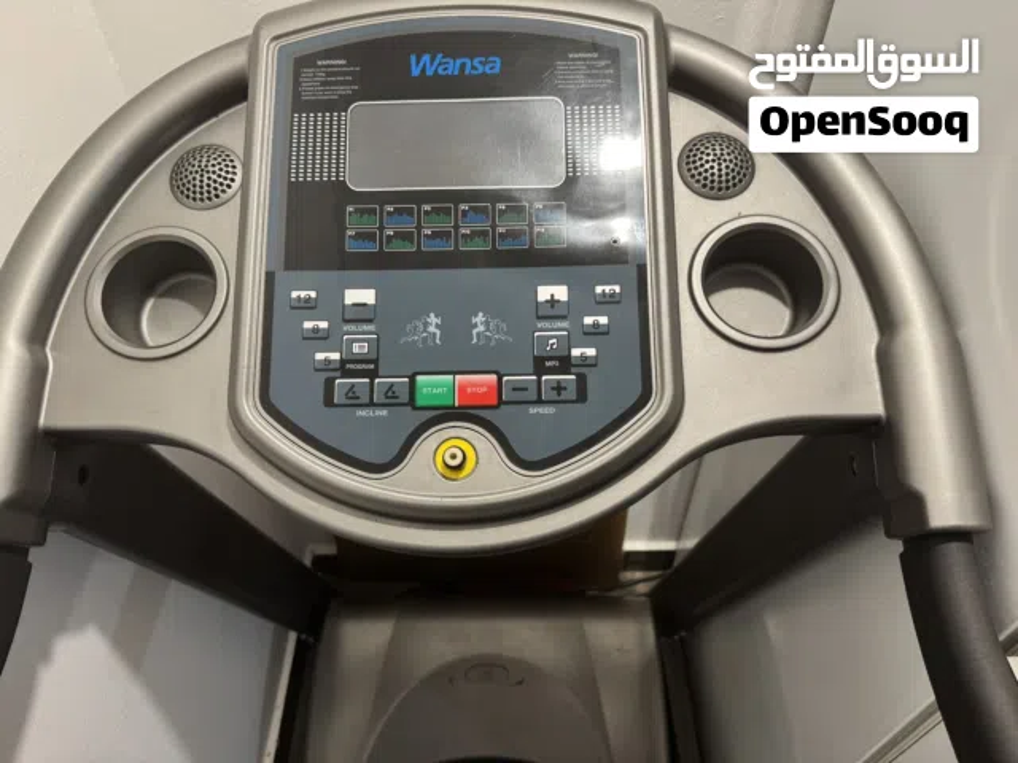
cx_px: 509
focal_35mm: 24
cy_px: 382
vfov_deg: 56.8
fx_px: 706
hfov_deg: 71.6
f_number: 1.78
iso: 200
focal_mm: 6.76
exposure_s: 1/50
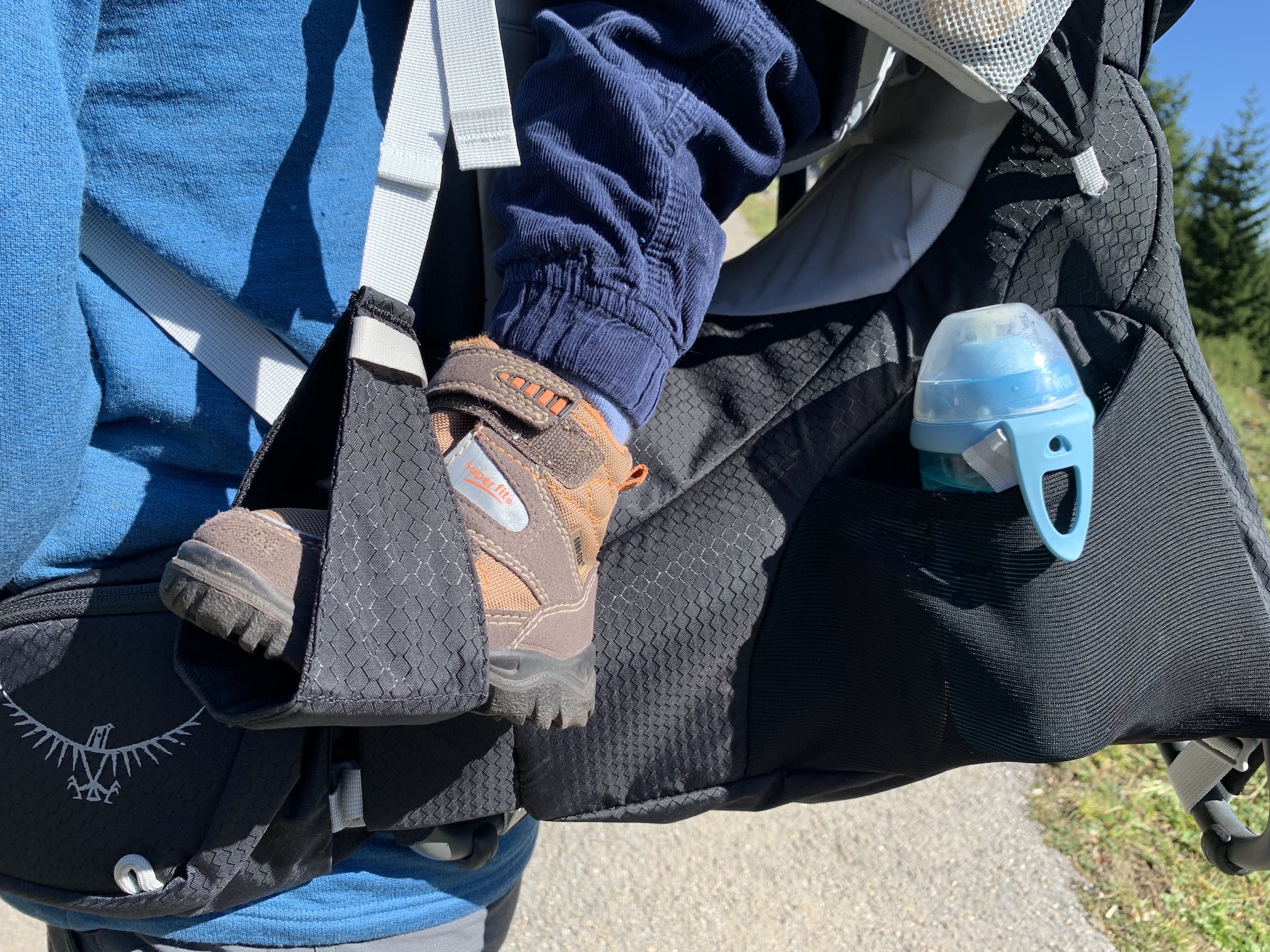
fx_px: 954
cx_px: 635
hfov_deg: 67.3
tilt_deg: -10.4
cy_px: 476
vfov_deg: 53.1
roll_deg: -2.5
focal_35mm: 26
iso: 25
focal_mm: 4.25
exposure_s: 1/789
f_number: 1.8
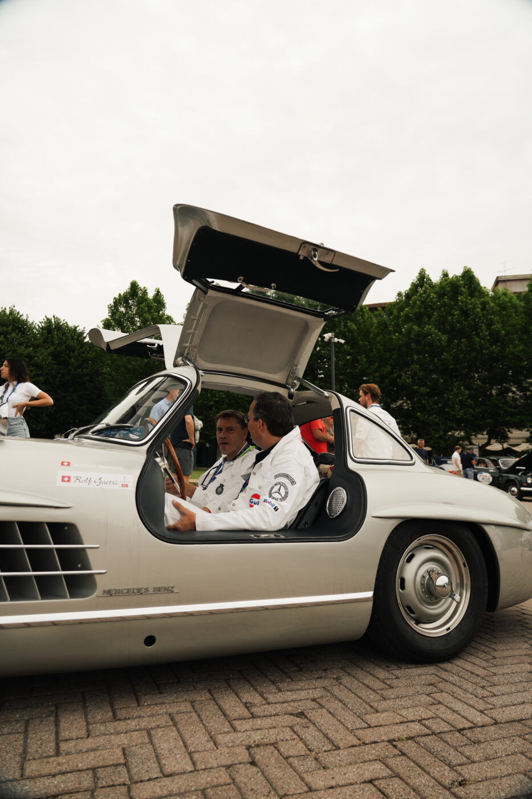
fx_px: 532
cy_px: 400
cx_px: 266
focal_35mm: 24
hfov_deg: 53.1
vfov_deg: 73.8
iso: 100
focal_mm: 24
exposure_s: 1/160
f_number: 4
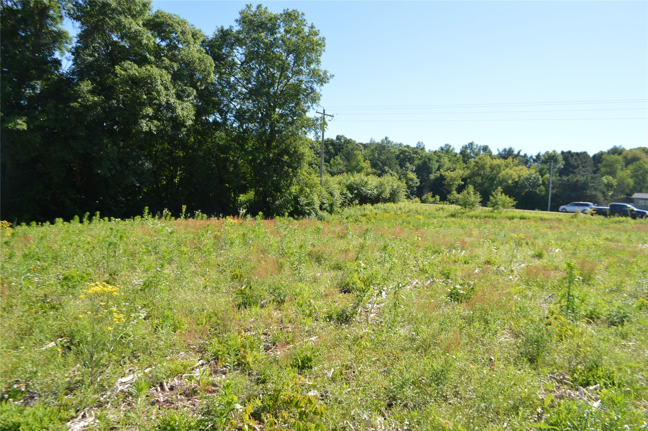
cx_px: 324
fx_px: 486
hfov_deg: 67.4
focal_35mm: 27
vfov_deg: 47.8
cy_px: 216
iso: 100
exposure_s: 1/160
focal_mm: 18
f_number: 6.3
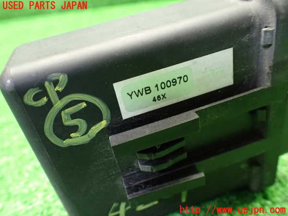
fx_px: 250
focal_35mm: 30
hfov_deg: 60.0
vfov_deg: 46.8
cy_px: 108
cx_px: 144
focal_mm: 5.4
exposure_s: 1/30
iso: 800
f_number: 2.3
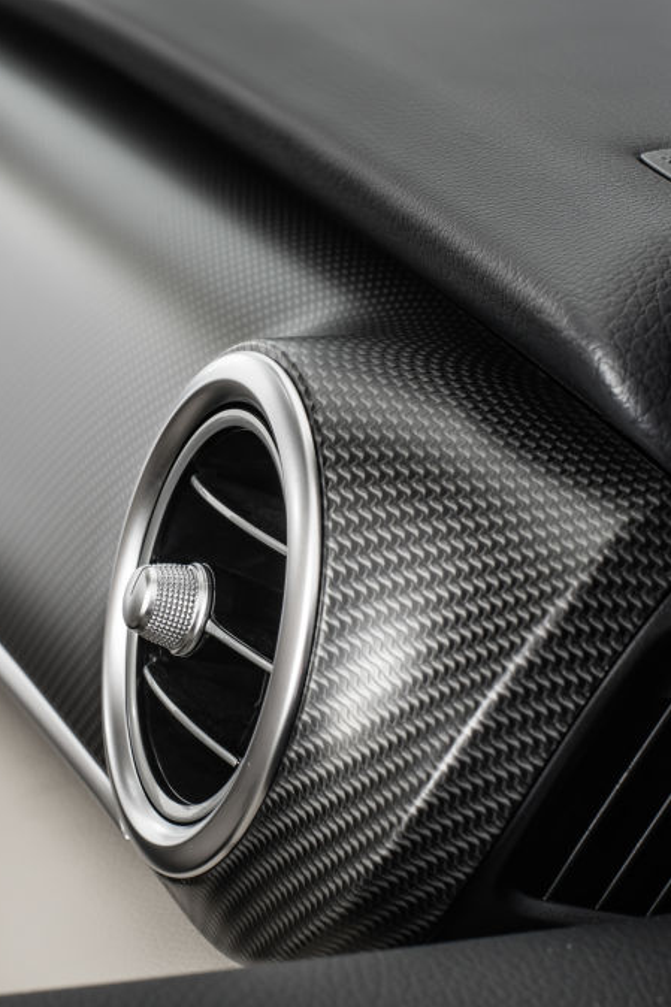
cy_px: 504
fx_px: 2126
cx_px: 145
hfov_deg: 17.8
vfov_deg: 26.7
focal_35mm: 76
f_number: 5.6
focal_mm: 50
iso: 64
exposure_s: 10
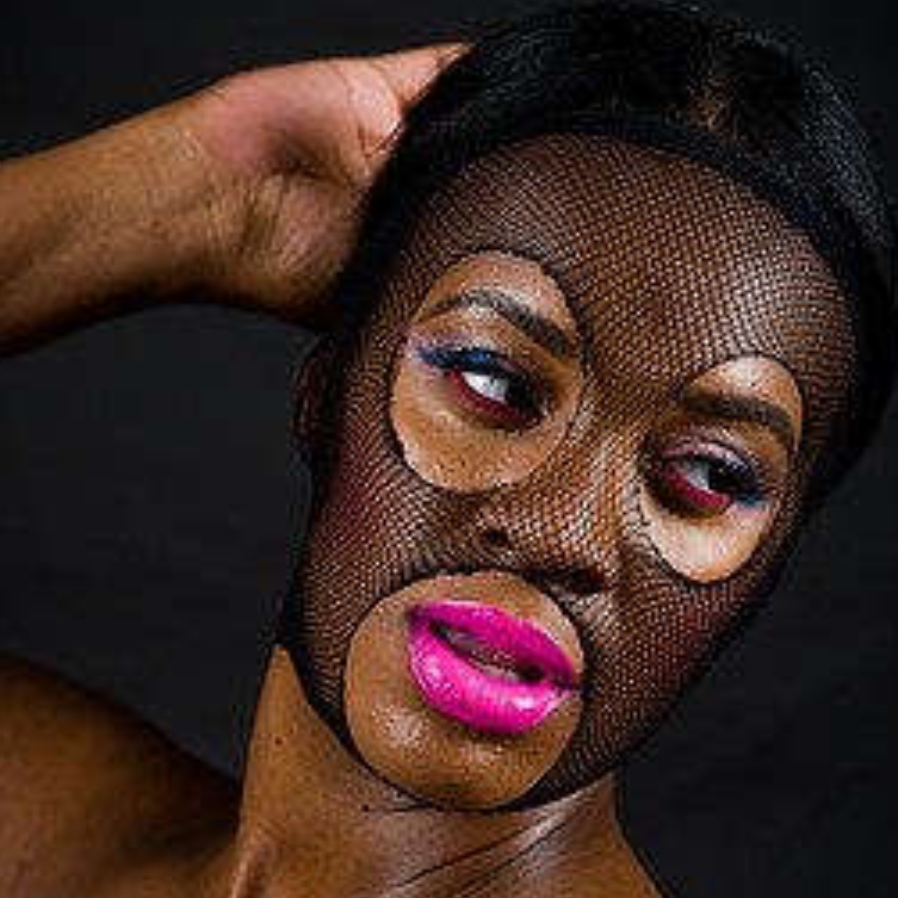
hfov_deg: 5.7
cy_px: 537
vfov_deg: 5.7
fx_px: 8952
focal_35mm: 305
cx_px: 449
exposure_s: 1/125
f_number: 5.6
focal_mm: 200
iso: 200
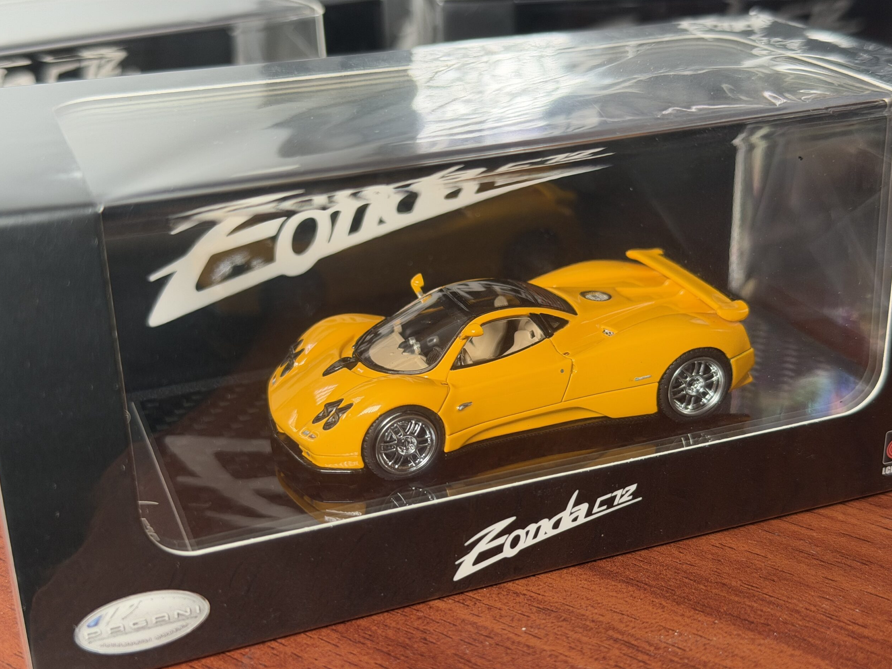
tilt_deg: -22.8
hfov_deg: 38.9
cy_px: 341
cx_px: 452
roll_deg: +1.8
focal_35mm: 49
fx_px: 1263
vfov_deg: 29.7
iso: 160
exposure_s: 1/196
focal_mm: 6.76
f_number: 1.78
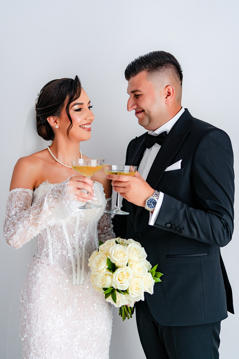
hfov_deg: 27.0
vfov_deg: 39.6
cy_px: 180
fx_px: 498
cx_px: 120
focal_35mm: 50
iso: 250
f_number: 1.4
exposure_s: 1/250
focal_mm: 50
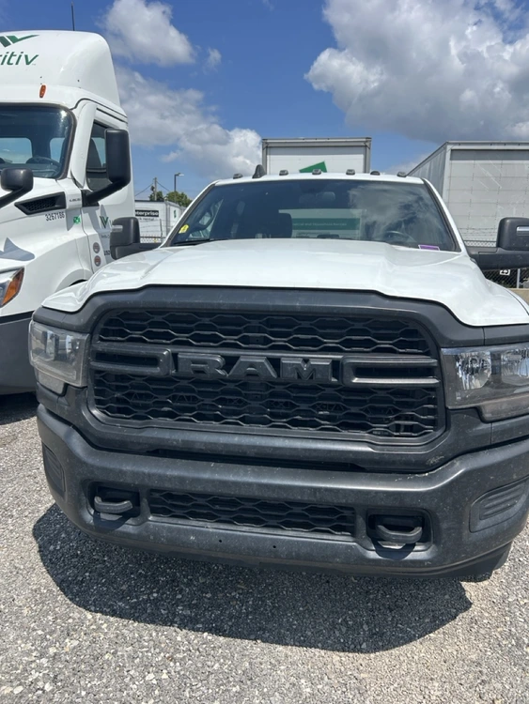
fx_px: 529
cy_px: 352
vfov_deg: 67.3
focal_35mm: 26
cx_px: 264
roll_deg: -2.5
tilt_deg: -12.4
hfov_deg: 53.1
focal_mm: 5.7
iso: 50
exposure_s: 1/5319
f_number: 1.5
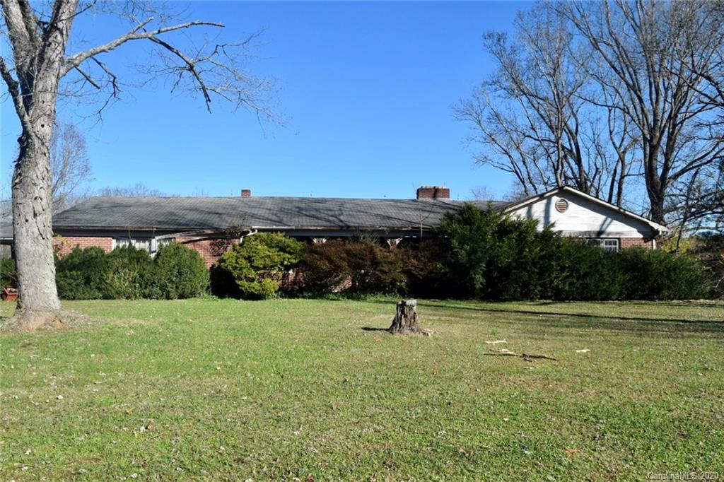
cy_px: 241
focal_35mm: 27
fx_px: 543
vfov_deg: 47.9
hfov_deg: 67.4
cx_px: 362
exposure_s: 1/400
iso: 200
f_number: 10
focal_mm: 18
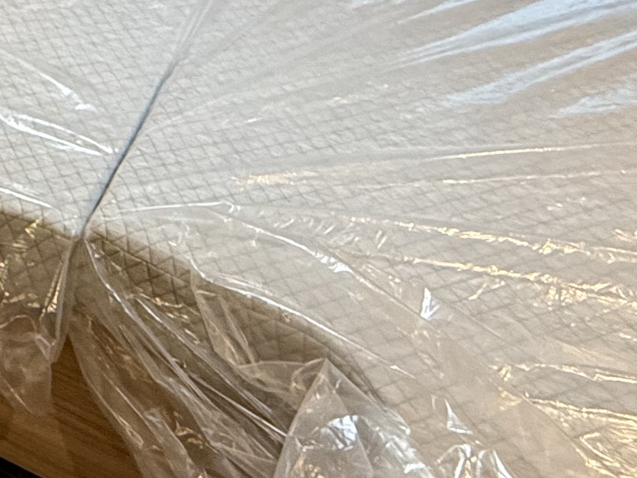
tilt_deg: -43.3
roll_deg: -2.8
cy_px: 246
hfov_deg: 23.7
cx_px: -397
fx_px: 1067
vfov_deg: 25.2
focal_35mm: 58
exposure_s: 1/86
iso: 320
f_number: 2.2
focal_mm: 2.22
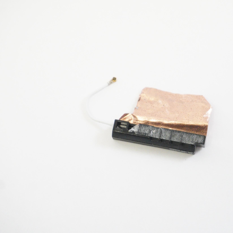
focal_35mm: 85
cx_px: 154
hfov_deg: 20.3
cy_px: 117
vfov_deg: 20.4
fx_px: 647
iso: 8000
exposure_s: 1/250
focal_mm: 44
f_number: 5.6
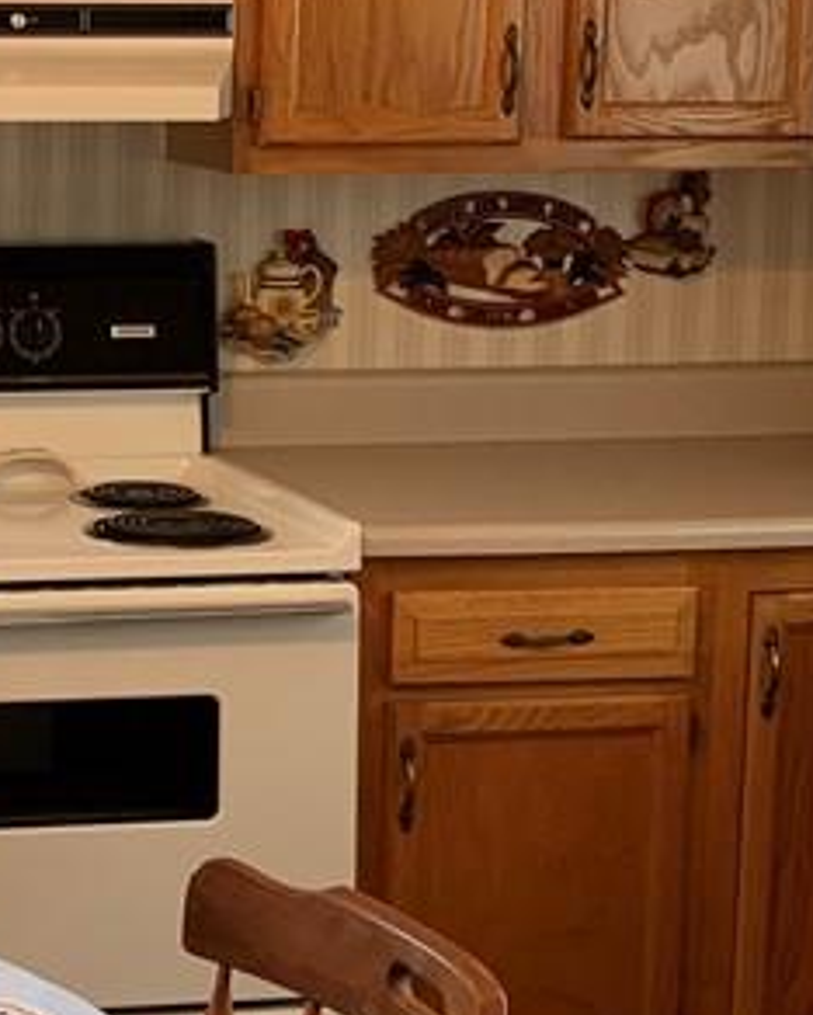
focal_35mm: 89
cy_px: 341
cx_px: -212
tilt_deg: -7.2
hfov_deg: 16.4
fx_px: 2674
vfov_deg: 21.4
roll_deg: +0.1
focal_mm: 4.25
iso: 80
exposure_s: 1/60
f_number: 1.8
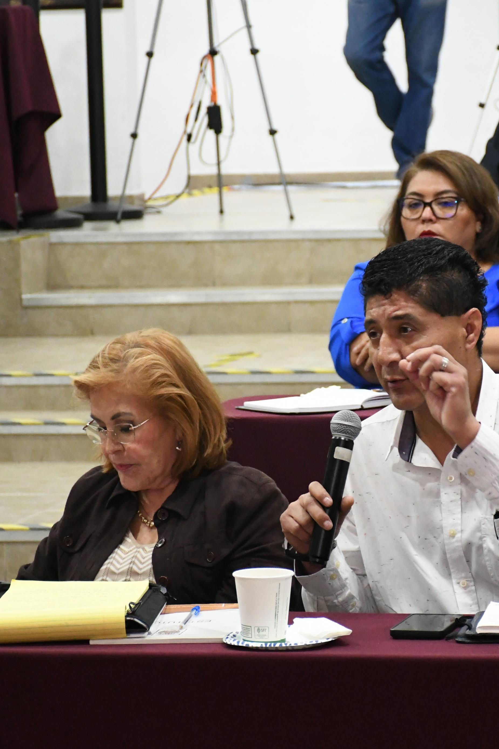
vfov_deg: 12.2
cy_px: 376
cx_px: 391
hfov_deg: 8.1
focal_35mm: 169
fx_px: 3514
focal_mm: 75
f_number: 5
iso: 6400
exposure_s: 1/100
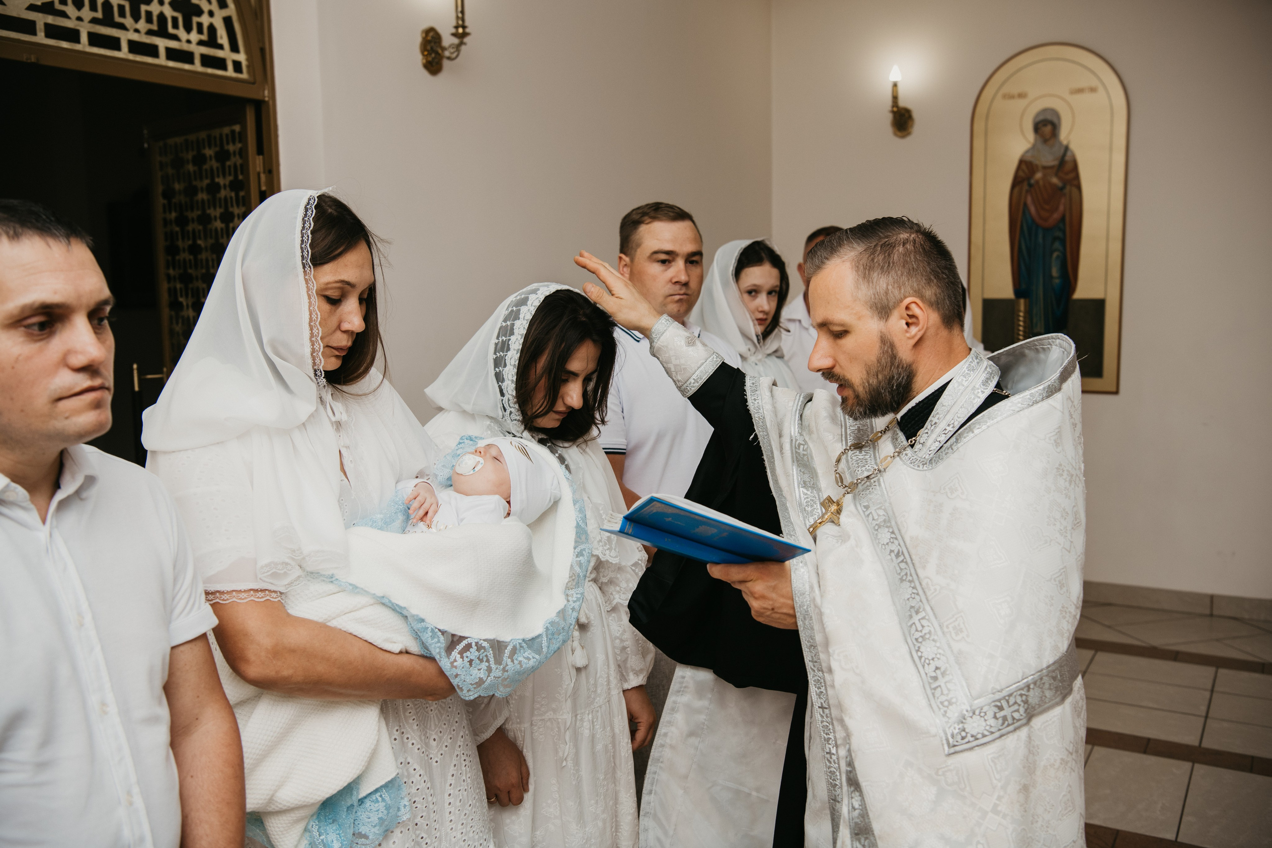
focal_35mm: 35
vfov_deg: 37.9
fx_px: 1237
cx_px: 636
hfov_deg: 54.4
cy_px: 424
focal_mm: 35
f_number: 4.5
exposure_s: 1/160
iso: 200
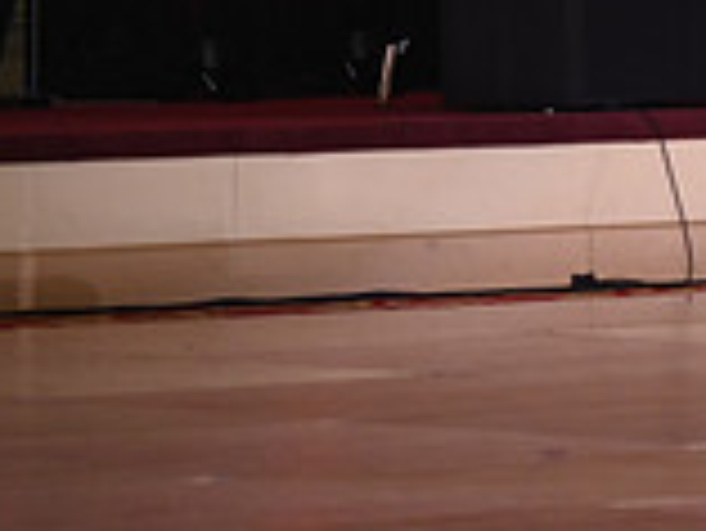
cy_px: -254
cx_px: 1210
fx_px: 7613
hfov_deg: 5.2
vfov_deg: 4.0
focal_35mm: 373
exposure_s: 1/200
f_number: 4
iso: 1600
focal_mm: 105
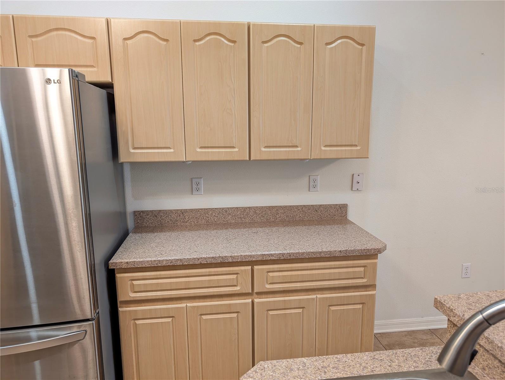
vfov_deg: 56.9
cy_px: 190
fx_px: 351
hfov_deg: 71.5
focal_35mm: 24
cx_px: 252
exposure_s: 1/60
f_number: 1.68
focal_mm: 6.9
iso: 239
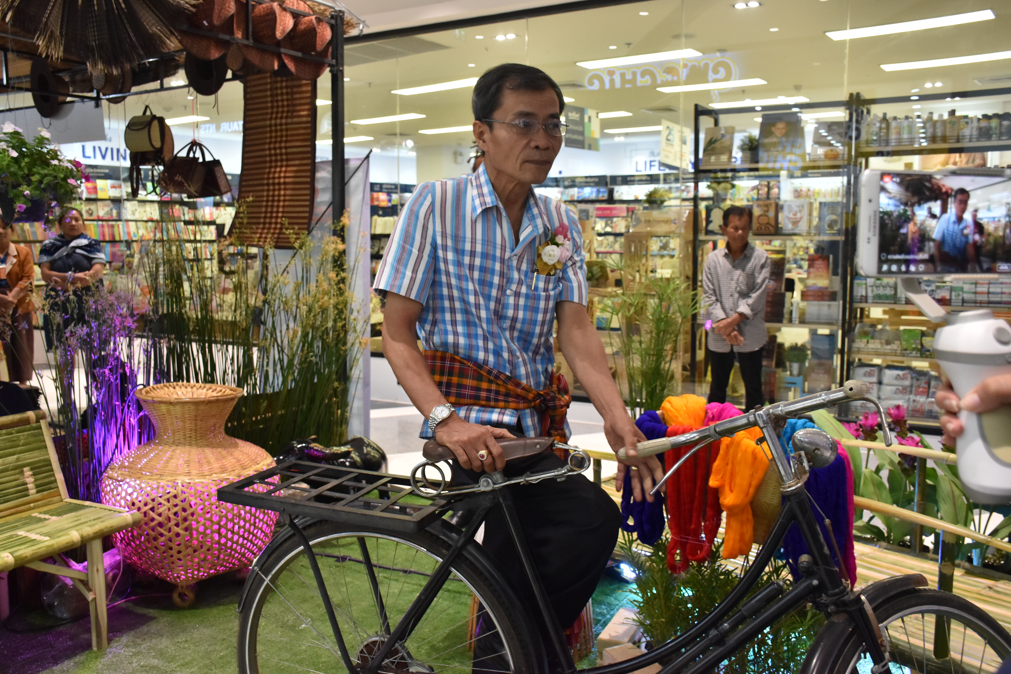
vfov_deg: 40.0
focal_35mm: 33
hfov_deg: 57.2
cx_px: 506
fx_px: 927
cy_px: 337
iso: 1250
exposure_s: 1/125
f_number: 5.6
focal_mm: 22
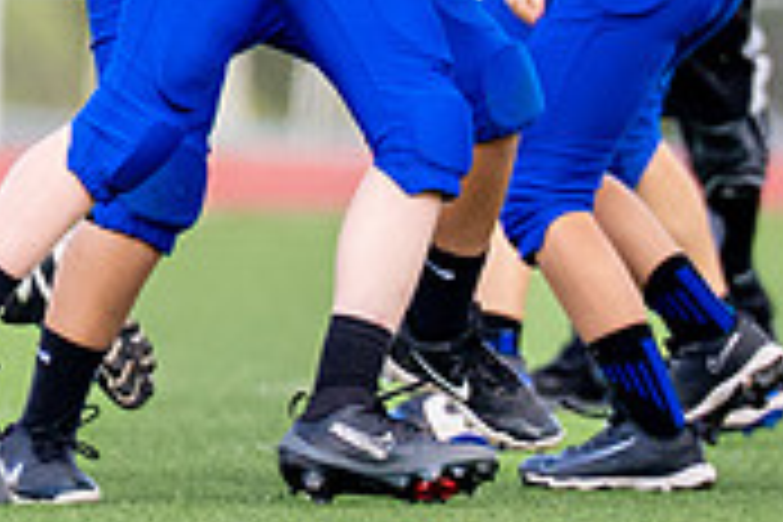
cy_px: -28
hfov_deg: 1.2
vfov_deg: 0.8
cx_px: 171
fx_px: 36124
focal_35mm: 1661
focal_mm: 200
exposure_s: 1/3200
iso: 320
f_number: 2.8
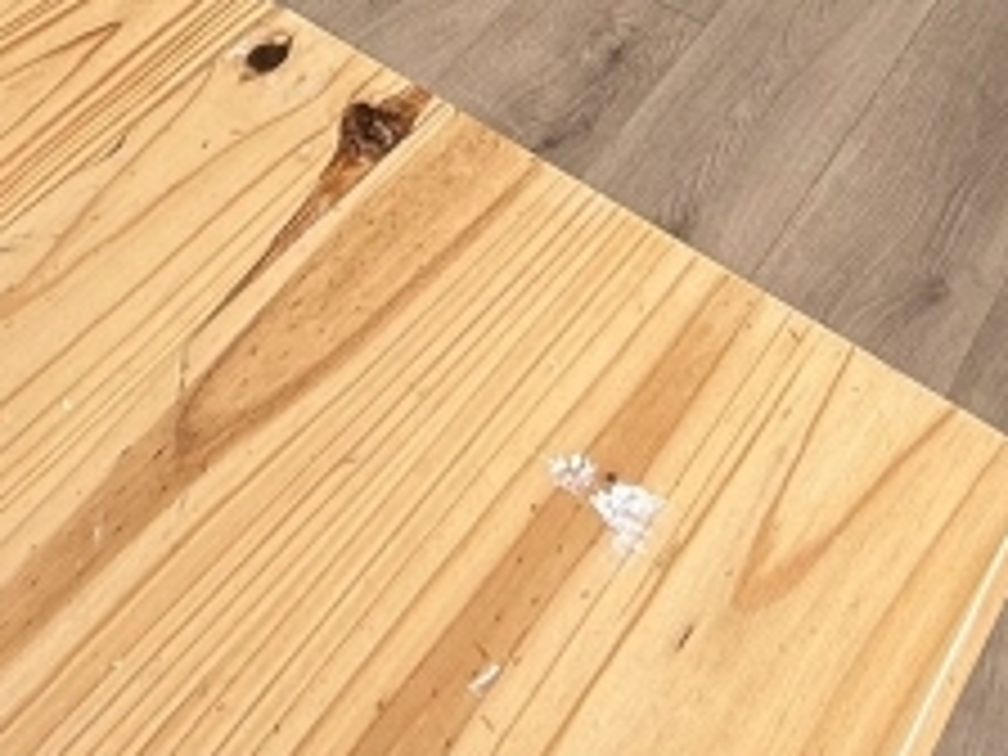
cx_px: 508
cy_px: -842
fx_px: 1864
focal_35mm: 64
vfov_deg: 16.3
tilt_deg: -15.9
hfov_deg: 30.3
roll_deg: +1.0
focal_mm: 2.22
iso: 64
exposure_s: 1/100
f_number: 2.2
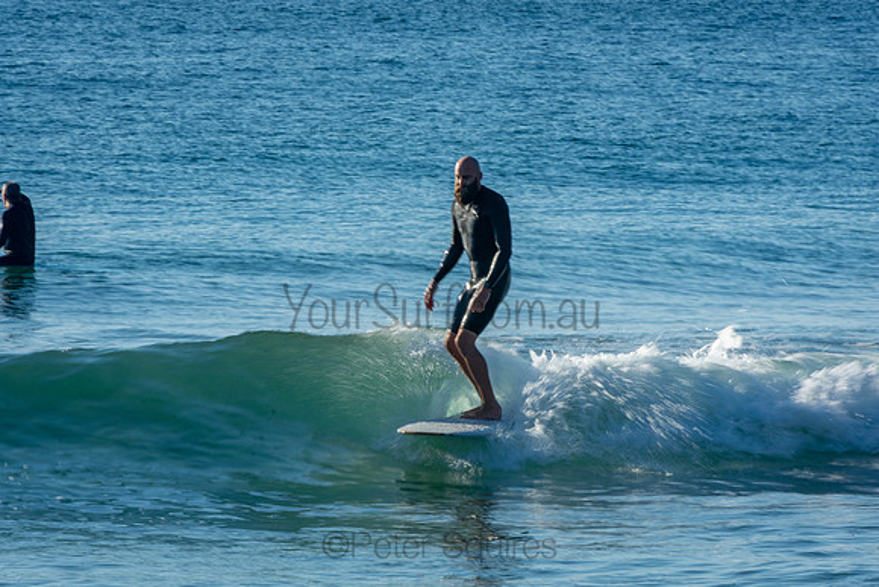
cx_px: 440
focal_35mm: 600
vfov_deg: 2.3
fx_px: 14653
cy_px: 294
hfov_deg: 3.4
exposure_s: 1/30
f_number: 22
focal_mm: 400
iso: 100
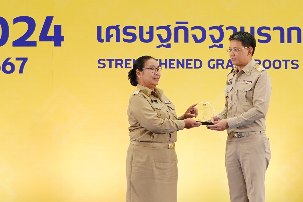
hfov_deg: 13.5
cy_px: 78
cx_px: 210
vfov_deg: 9.0
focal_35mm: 152
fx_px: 1279
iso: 500
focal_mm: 46
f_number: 4.5
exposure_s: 1/80
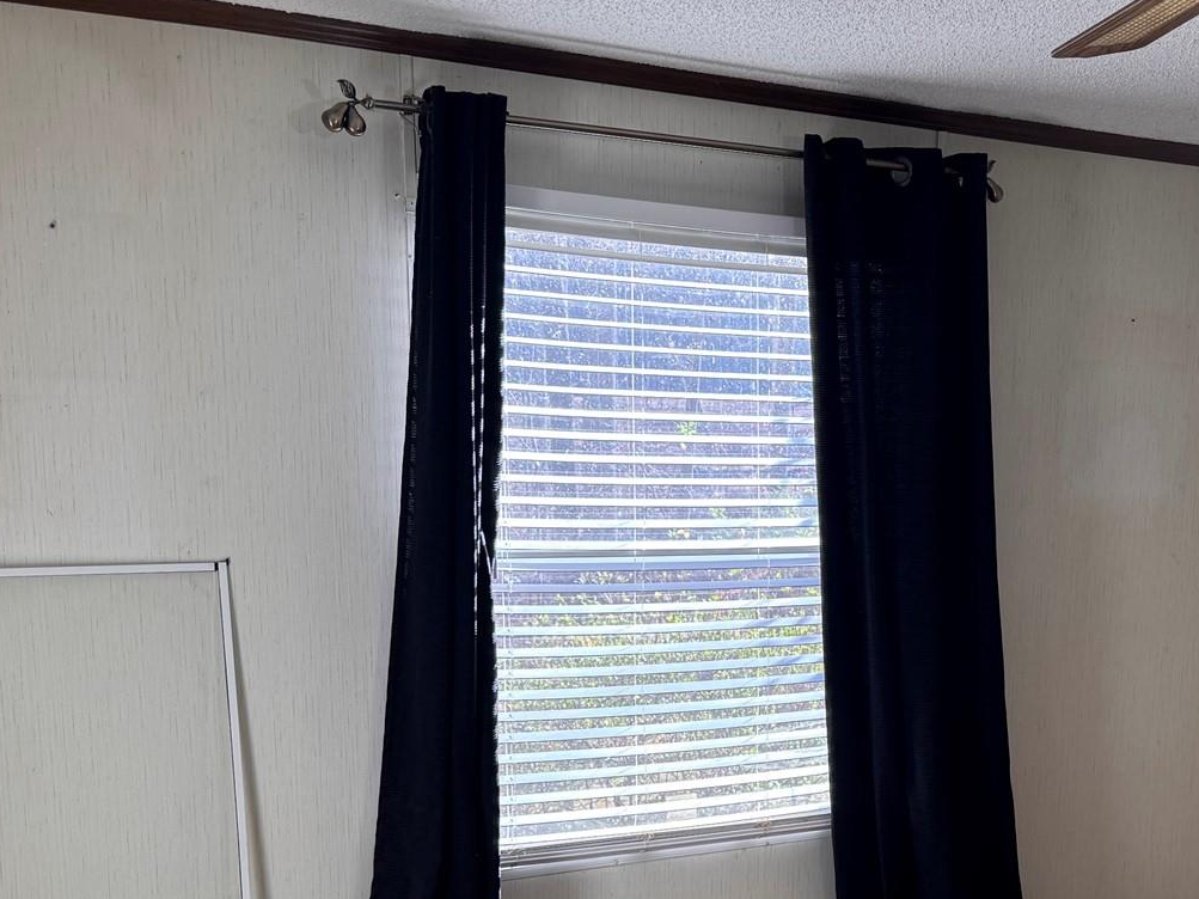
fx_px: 1697
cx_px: 980
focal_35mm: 49
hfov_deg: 37.4
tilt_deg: -12.2
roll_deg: -2.1
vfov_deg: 29.0
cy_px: 718
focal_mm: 6.76
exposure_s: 1/120
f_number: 1.78
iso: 64
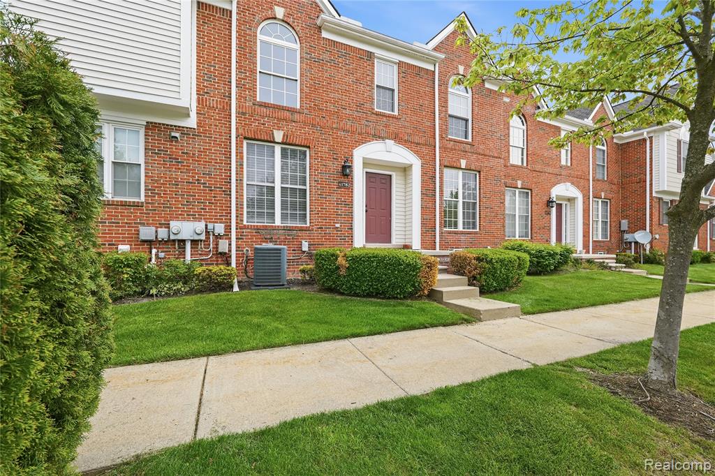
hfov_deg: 104.3
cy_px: 238
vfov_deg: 81.2
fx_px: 278
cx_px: 358
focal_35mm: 14
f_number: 5
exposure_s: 1/160
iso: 100
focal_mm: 14
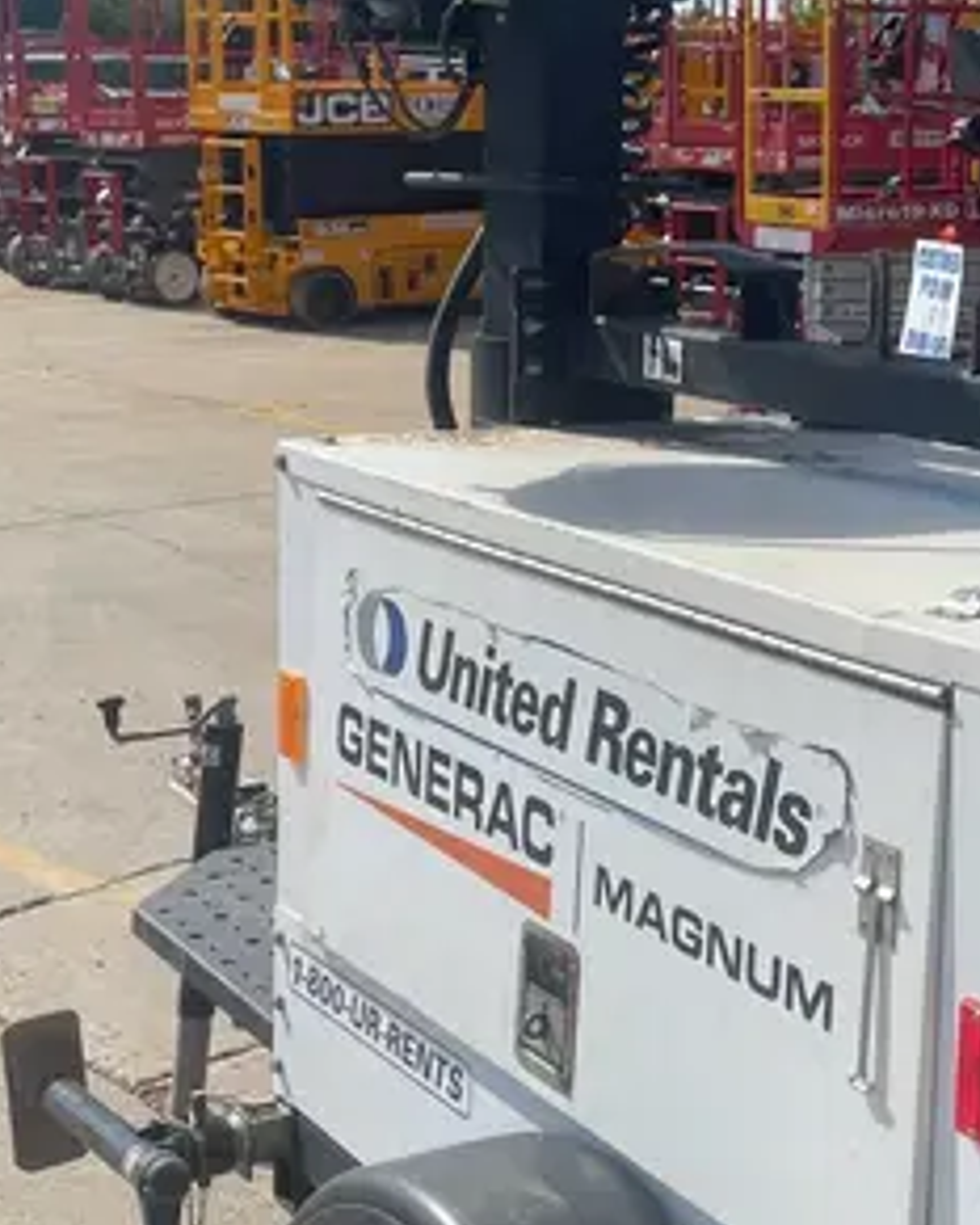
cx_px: 841
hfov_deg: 23.4
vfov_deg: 29.5
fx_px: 2319
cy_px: 461
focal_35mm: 64
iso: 32
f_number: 1.6
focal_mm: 4.2
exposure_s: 1/3610
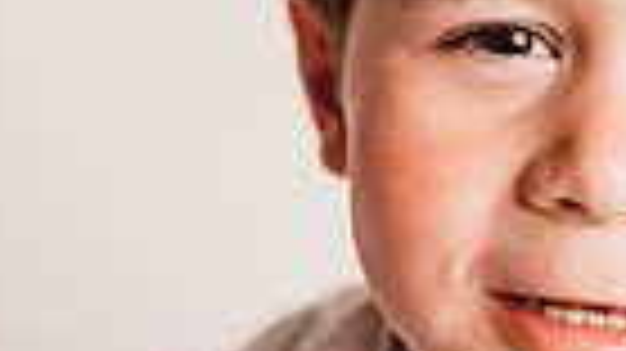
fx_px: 1742
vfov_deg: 11.5
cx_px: 446
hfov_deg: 20.3
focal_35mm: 105
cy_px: 101
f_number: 2.2
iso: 100
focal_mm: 24
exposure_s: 1/160
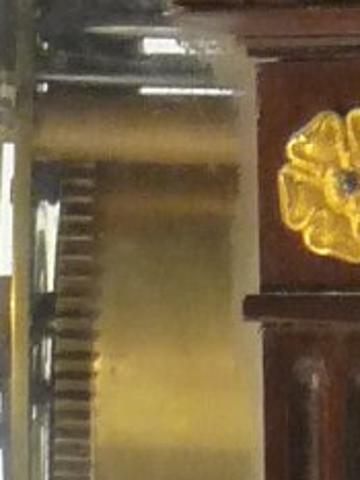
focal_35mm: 1139
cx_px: -76
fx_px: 15779
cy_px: -167
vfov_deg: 1.7
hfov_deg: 1.3
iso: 400
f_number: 3.6
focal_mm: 22.3
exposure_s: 1/20
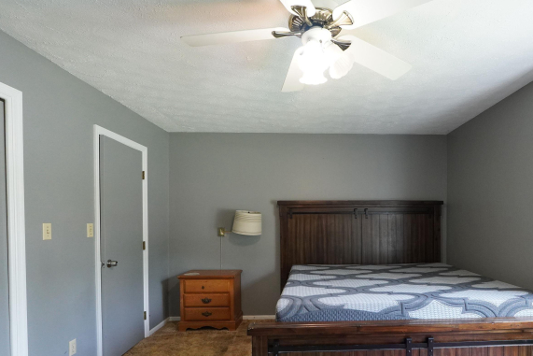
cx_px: 327
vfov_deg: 57.3
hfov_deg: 78.3
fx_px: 321
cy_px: 223
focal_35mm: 22
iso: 1600
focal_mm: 11
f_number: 3.2
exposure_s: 1/160
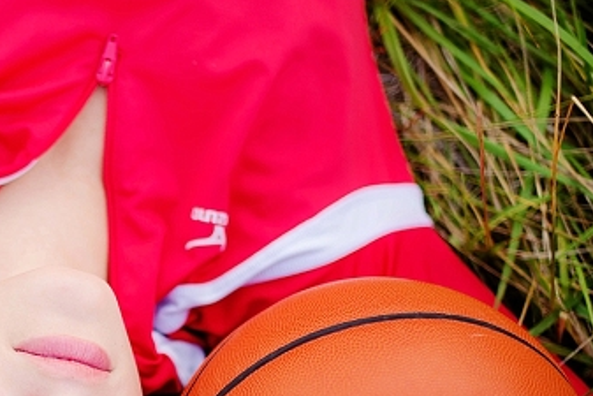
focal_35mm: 114
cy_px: 418
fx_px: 1879
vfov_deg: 11.9
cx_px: -23
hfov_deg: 17.5
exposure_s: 1/200
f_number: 1.8
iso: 200
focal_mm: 50
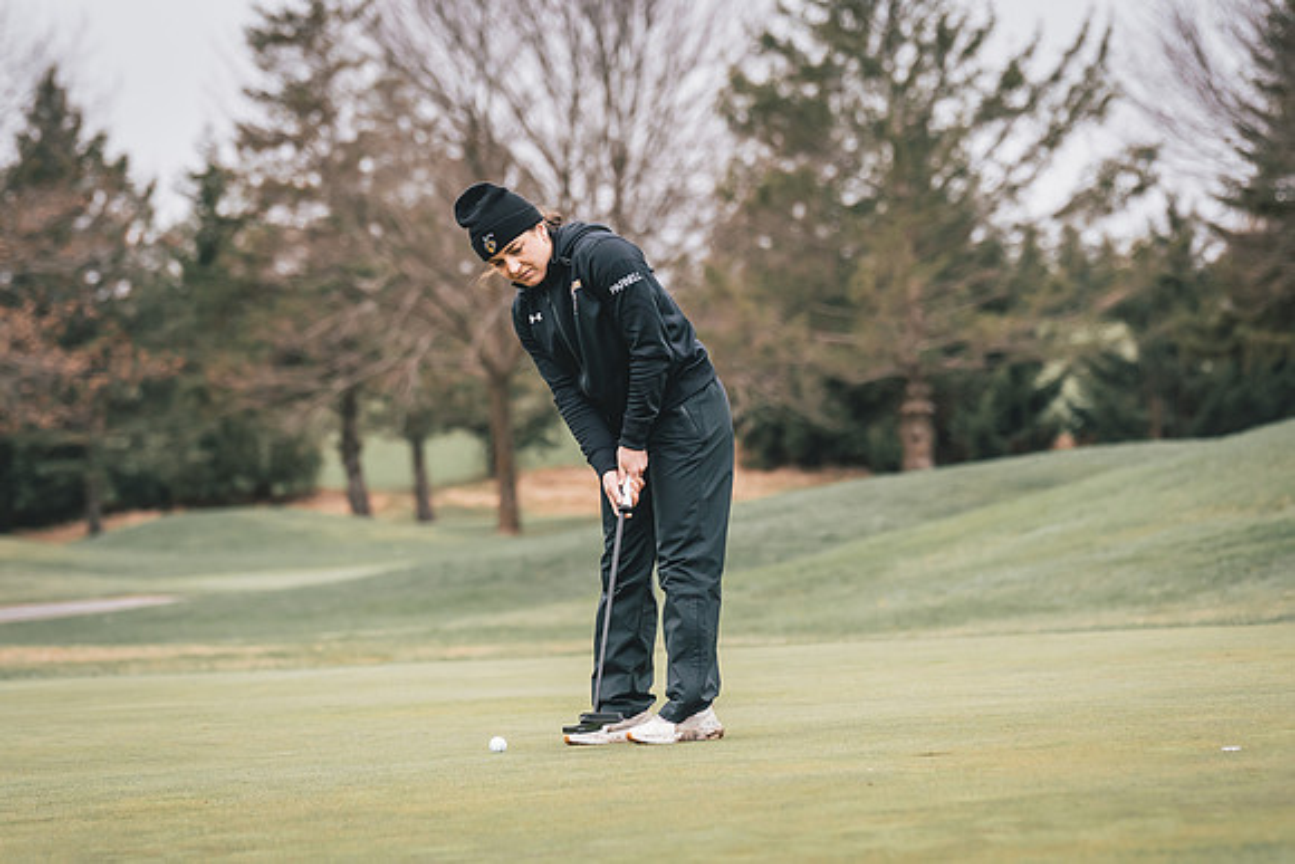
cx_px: 648
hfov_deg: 13.2
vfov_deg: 8.8
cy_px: 432
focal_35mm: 156
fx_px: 5600
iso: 800
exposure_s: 1/2500
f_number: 2.8
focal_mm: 100
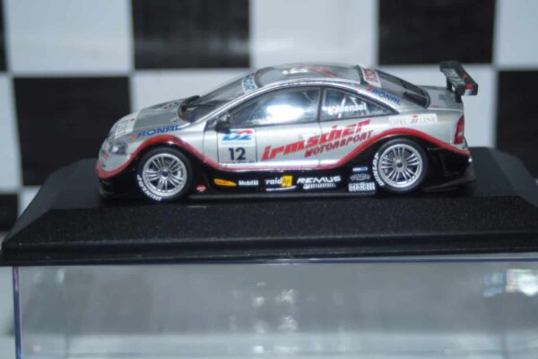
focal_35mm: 75
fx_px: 1121
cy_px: 180
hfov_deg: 27.0
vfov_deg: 18.2
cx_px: 269
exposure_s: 1/100
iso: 200
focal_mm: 50
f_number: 4.5
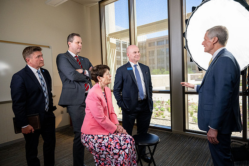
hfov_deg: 73.7
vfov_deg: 53.2
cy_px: 83
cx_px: 124
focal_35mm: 24
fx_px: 166
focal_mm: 24
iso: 2500
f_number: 4
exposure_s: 1/400
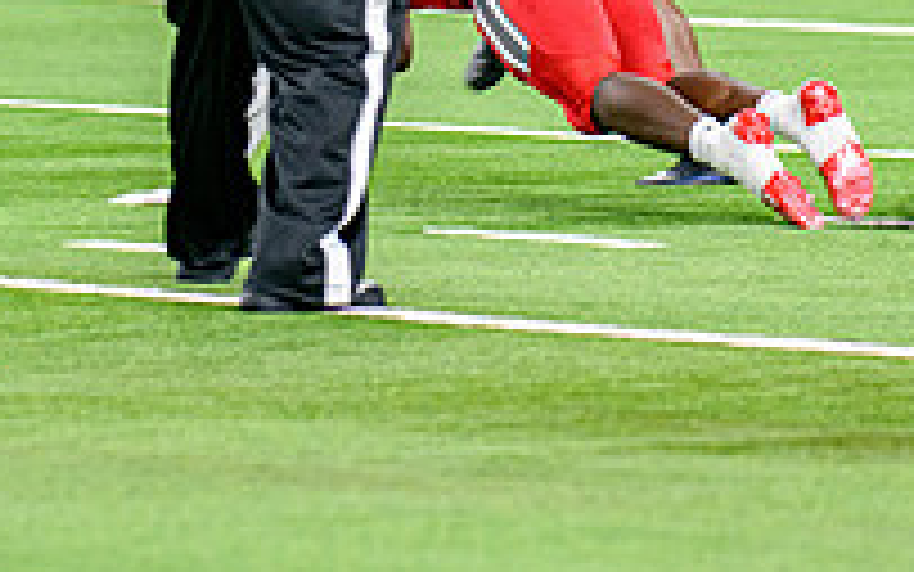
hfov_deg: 3.7
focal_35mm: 567
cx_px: 378
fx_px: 14128
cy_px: -187
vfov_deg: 2.3
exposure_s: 1/400
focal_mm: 195
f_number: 2.8
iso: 1250
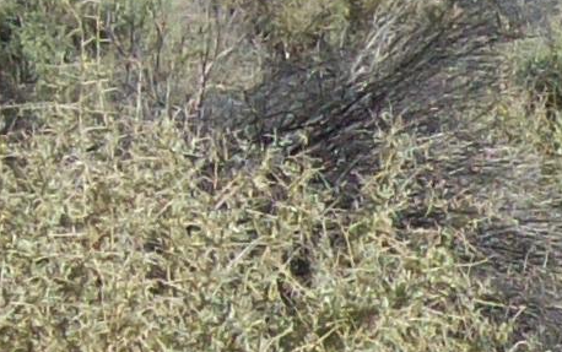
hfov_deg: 8.6
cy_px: 487
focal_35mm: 237
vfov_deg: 5.5
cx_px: 880
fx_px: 3633
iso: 80
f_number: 4.8
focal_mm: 6
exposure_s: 1/721
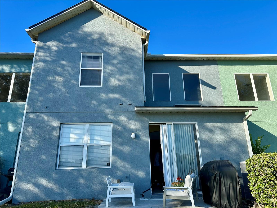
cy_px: 104
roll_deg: +1.4
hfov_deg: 71.6
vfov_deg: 56.8
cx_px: 138
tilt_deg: +17.9
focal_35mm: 24
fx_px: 192
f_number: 1.78
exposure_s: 1/2110
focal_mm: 6.86
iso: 80
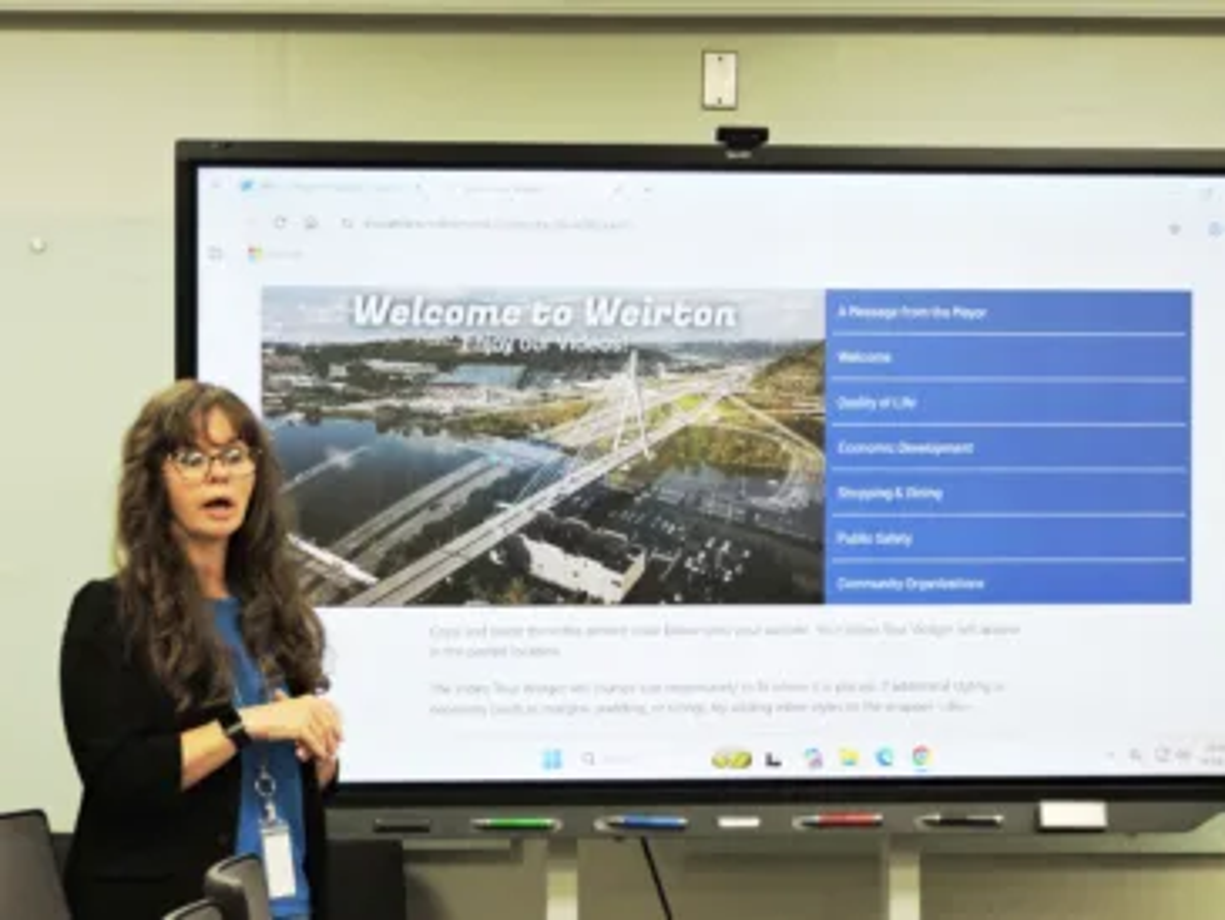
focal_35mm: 120
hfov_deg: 16.4
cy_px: 460
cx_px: 612
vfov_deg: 12.4
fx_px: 4248
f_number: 4.2
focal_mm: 21.4
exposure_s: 1/100
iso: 400
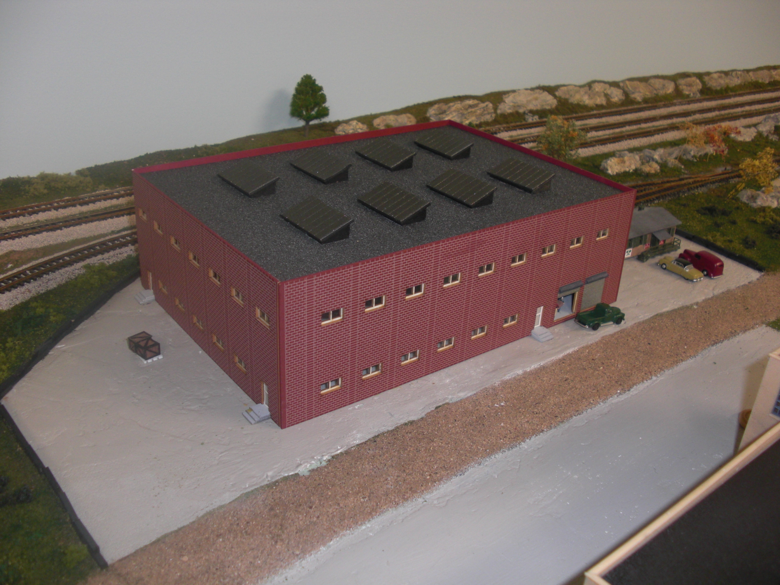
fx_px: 811
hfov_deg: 51.4
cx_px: 390
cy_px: 292
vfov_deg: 39.7
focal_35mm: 36
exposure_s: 1/30
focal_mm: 6.3
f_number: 2.8
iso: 100
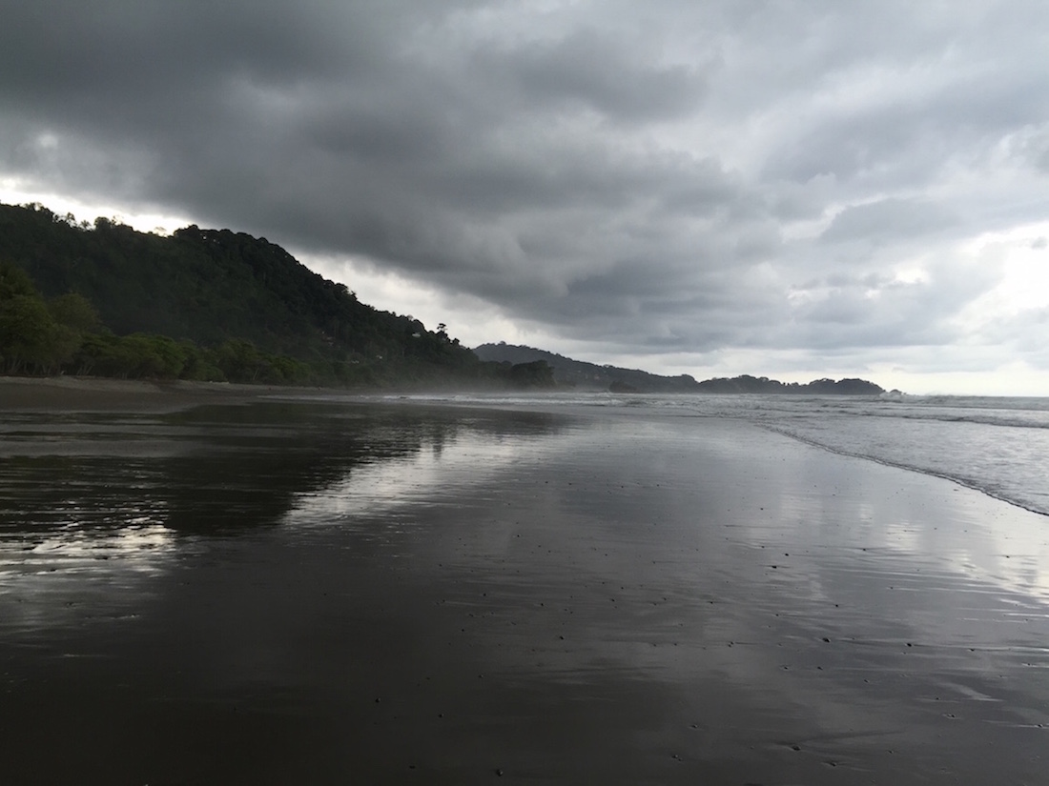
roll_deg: -2.0
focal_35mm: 29
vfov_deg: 48.2
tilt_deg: -0.8
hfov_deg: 61.7
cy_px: 393
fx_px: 879
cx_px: 524
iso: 32
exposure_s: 1/159
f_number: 2.2
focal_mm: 4.15
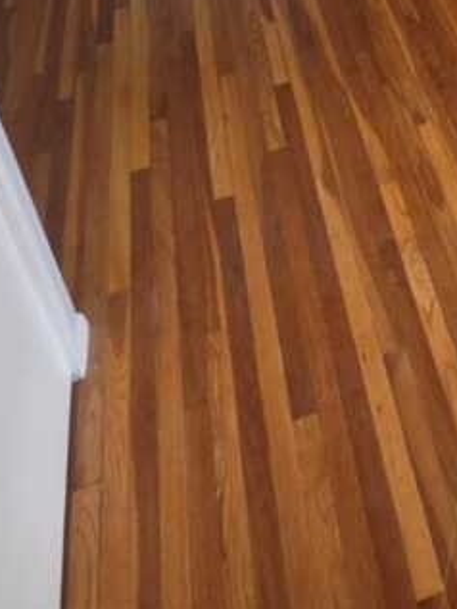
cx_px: 432
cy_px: -123
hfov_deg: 32.3
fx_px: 739
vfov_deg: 35.3
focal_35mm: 42
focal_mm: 2.2
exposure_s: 1/60
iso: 400
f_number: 1.9
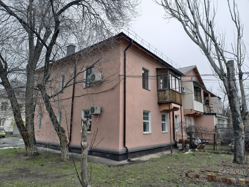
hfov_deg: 73.9
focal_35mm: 23
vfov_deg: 58.9
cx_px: 124
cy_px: 94
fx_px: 165
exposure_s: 1/1166
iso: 72
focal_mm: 6.54
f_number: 1.57
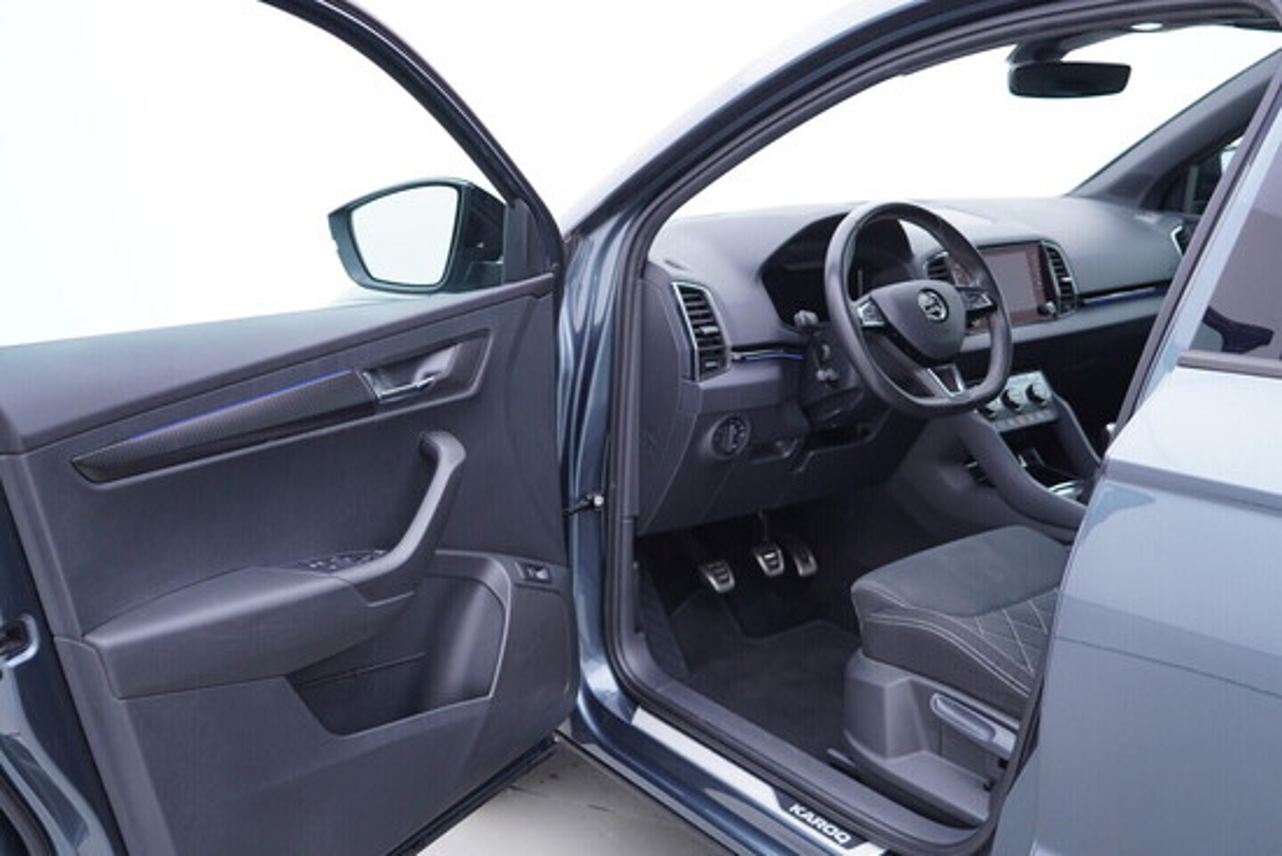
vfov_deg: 36.9
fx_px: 1282
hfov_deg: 53.1
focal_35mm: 36
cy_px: 428
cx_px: 641
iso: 200
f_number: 2.8
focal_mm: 24
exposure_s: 1/40
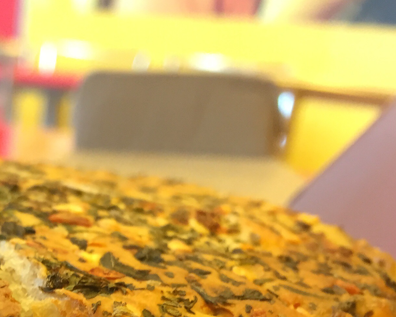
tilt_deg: -20.4
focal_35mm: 76
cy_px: 371
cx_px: -27
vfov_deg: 19.1
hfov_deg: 23.7
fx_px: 891
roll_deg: -4.8
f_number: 2.2
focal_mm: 4.15
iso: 125
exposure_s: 1/33
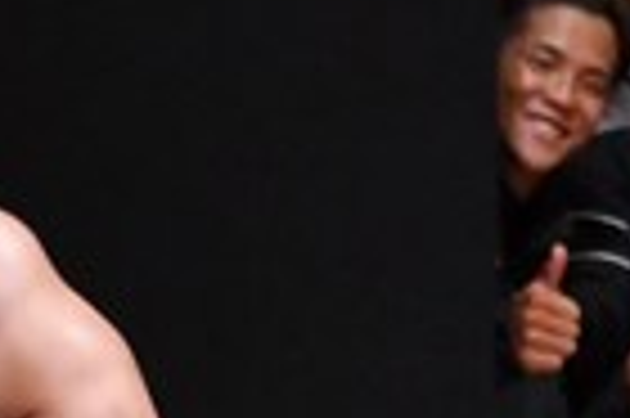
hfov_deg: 1.5
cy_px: 872
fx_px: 24629
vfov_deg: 1.0
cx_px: -209
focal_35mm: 1409
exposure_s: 1/400
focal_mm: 170
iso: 6400
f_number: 5.6
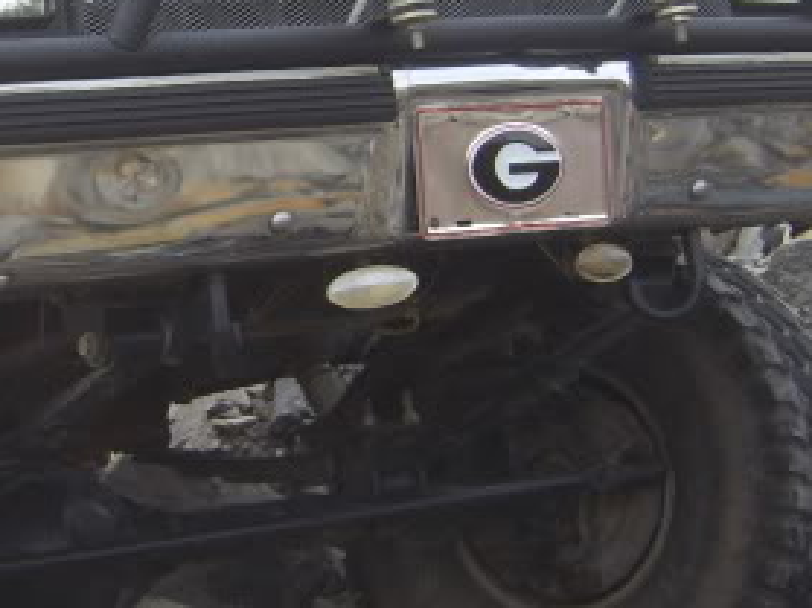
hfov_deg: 21.4
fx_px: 2087
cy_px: 204
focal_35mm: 89
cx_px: 44
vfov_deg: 16.5
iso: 71
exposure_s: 1/250
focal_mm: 8.13
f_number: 4
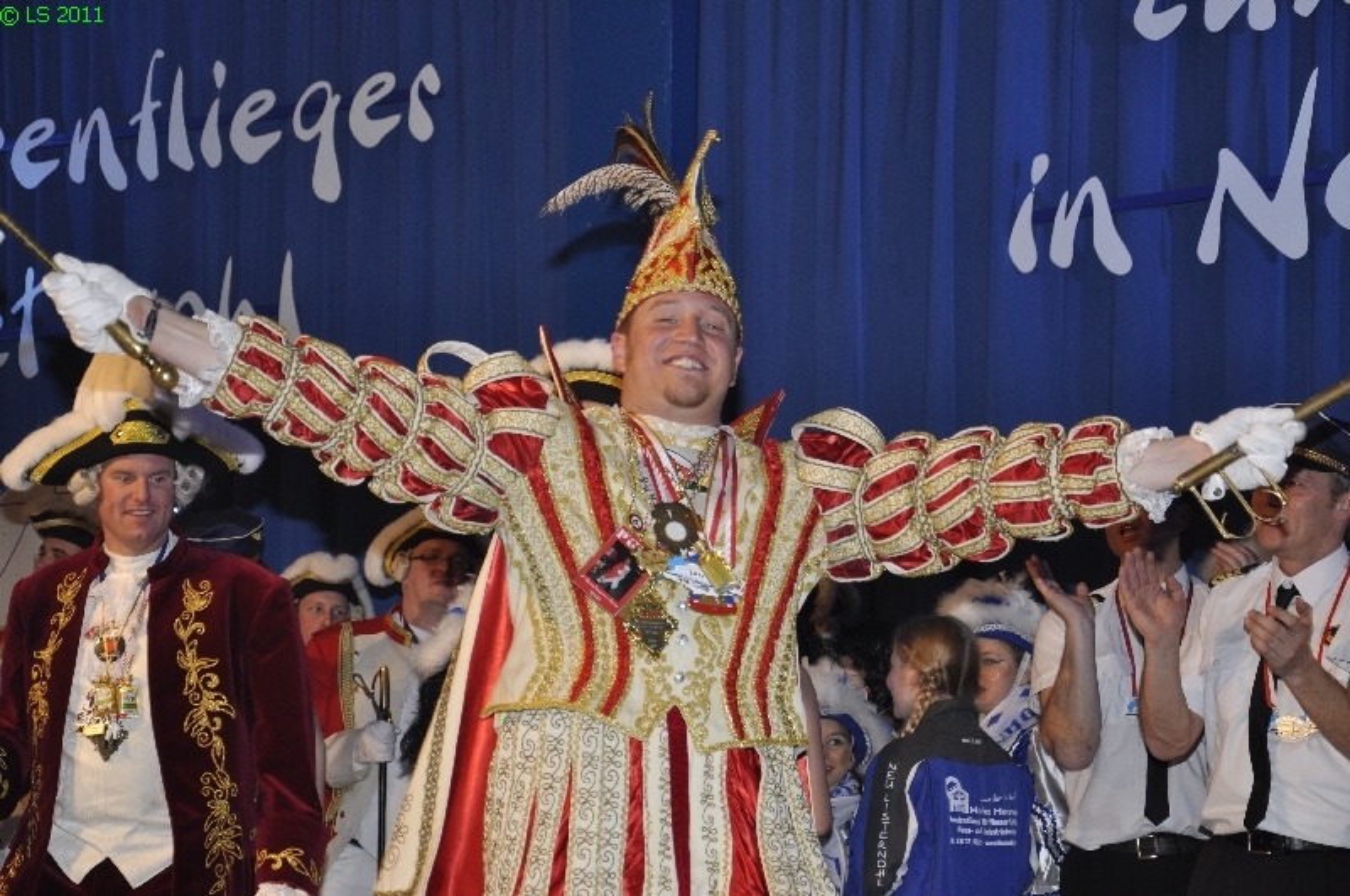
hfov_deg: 21.9
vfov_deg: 14.7
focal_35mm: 93
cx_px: 675
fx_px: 3483
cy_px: 448
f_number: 5.3
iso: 400
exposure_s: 1/60
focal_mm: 62
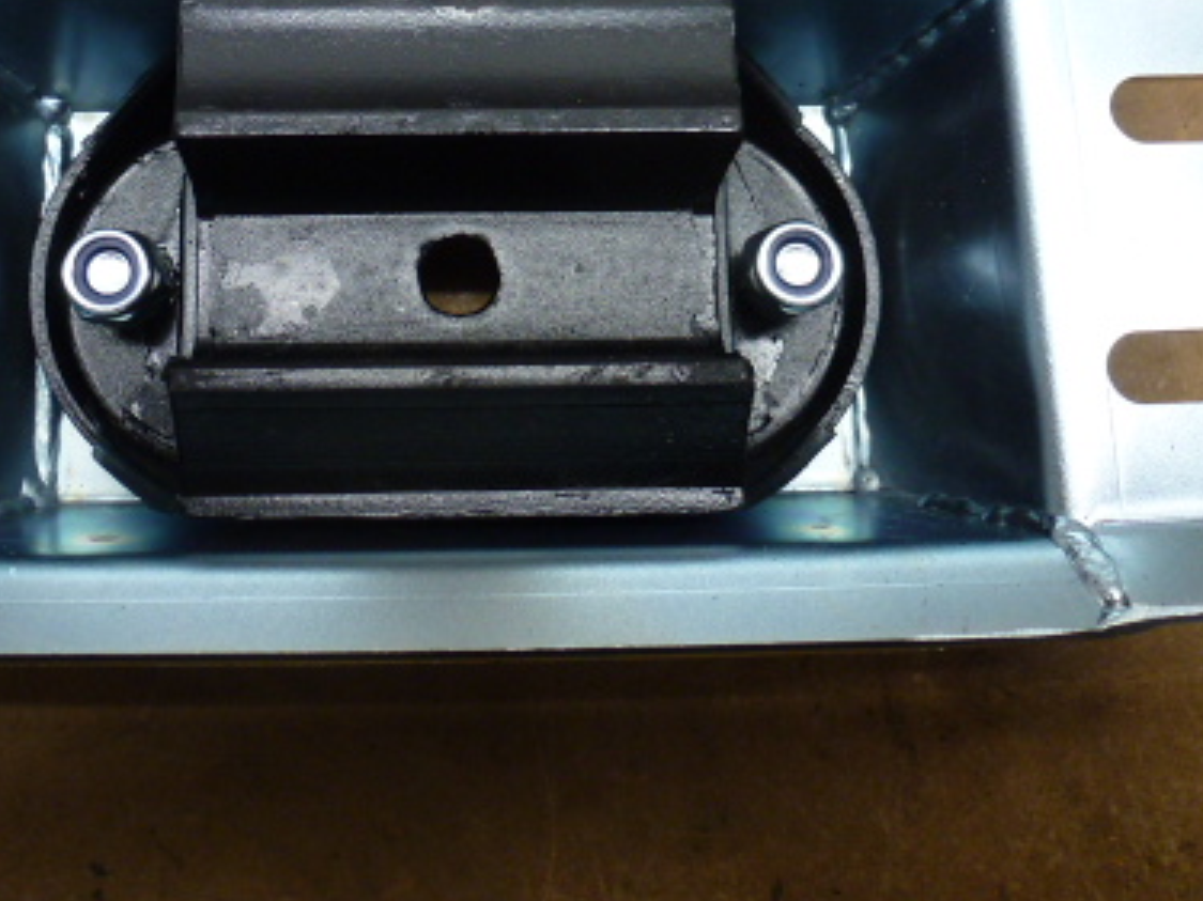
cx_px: 456
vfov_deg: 34.6
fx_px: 1424
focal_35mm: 41
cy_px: 263
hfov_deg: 45.4
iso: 200
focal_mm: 4.3
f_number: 3.3
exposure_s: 1/60
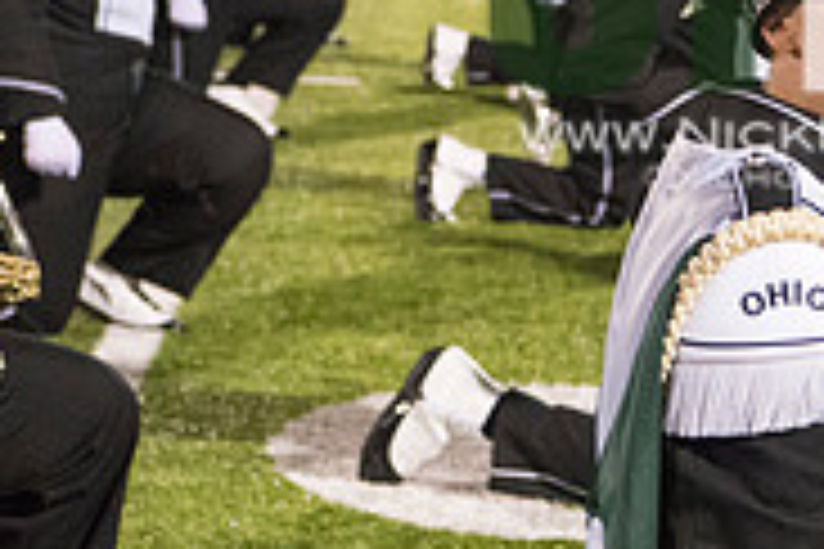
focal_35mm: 222
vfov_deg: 6.2
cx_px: 829
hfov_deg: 9.2
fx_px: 5081
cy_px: -25
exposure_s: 1/320
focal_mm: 70
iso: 5000
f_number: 5.6
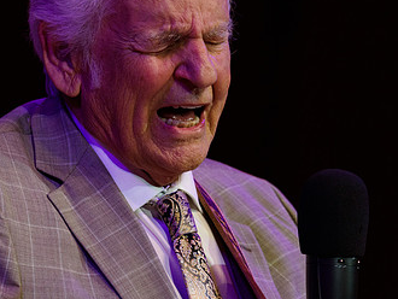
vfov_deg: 1.5
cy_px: 91
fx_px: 11667
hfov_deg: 2.0
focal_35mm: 1014
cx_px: 213
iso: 2500
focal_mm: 600
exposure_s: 1/640
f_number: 6.3
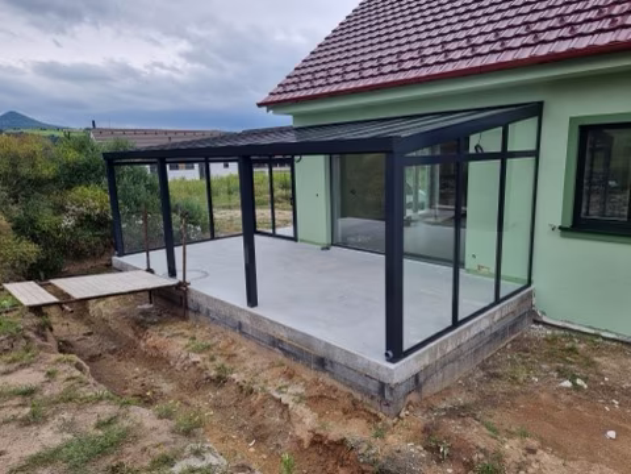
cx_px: 316
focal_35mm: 24
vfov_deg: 56.8
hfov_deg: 71.6
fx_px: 437
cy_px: 237
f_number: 1.8
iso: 50
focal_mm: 6.7
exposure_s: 1/938
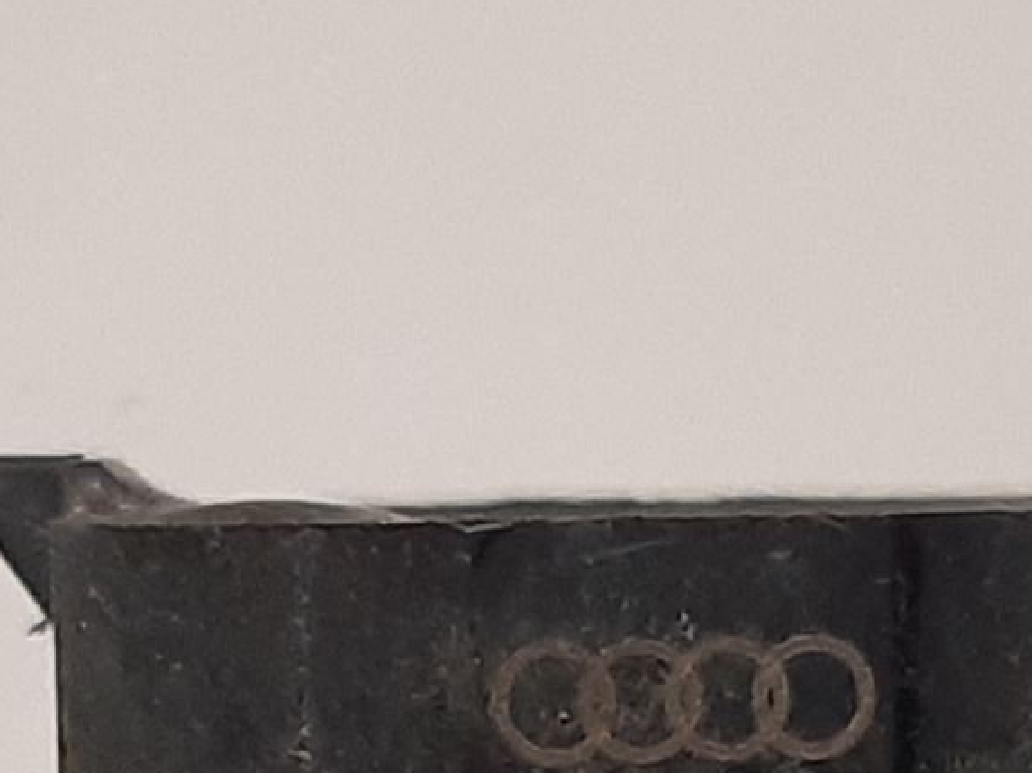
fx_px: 2771
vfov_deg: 14.9
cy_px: 1117
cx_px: 659
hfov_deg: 21.0
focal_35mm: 93
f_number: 1.7
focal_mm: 3.93
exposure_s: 1/50
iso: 200
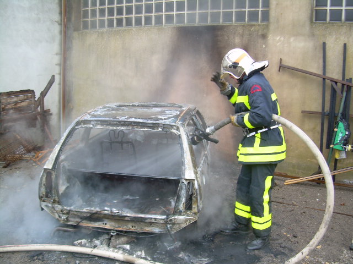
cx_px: 176
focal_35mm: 38
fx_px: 388
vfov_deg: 37.7
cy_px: 132
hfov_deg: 49.0
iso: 50
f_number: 2.8
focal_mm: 6.3
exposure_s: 1/92.5
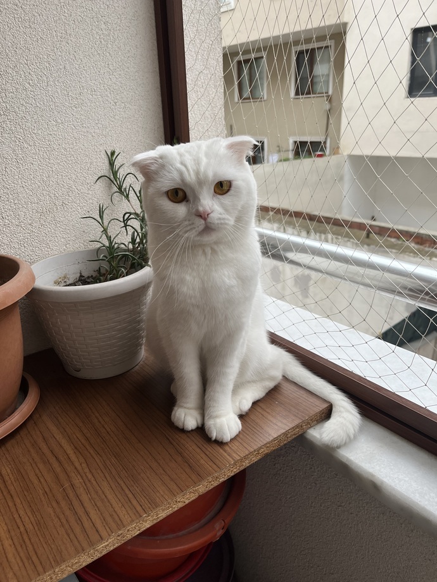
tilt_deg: -22.9
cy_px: 291
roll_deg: +2.6
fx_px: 438
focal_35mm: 26
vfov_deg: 67.3
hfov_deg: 53.1
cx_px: 218
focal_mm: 5.1
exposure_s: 1/122
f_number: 1.6
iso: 64
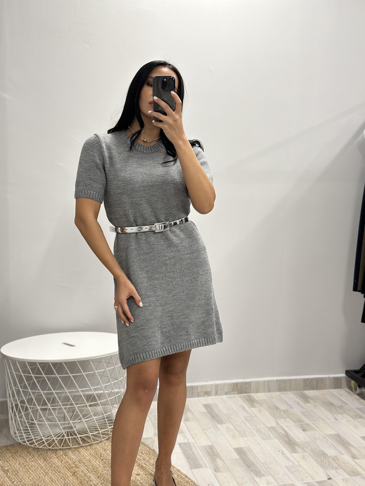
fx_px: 675
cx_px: 182
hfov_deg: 30.3
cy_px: 243
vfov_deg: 39.7
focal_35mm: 48
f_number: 1.78
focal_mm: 6.86
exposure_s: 1/50
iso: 125
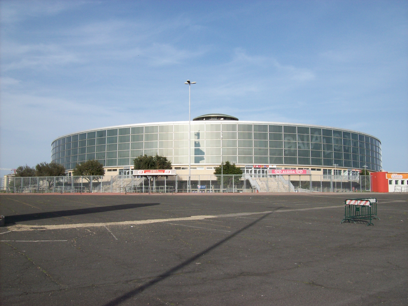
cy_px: 153
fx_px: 424
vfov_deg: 39.6
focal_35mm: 36
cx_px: 204
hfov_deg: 51.4
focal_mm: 6
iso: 80
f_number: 4.8
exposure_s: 1/588
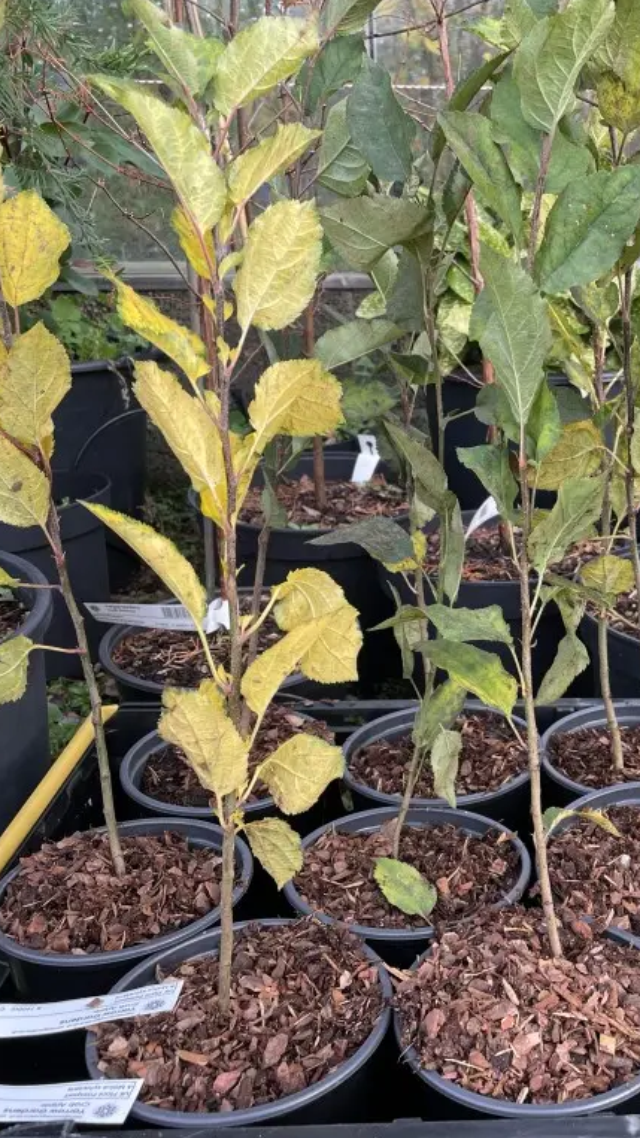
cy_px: 568
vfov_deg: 52.8
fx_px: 1147
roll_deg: -0.6
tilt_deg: -18.7
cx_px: 528
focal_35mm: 38
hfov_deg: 30.3
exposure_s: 1/151
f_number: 1.6
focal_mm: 4.2
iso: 32
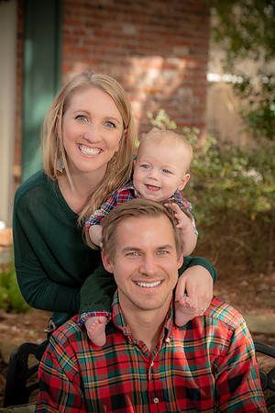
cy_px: 206
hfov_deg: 14.0
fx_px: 1123
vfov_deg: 20.8
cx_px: 138
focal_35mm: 98
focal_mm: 98
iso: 320
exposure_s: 1/200
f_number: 5.6
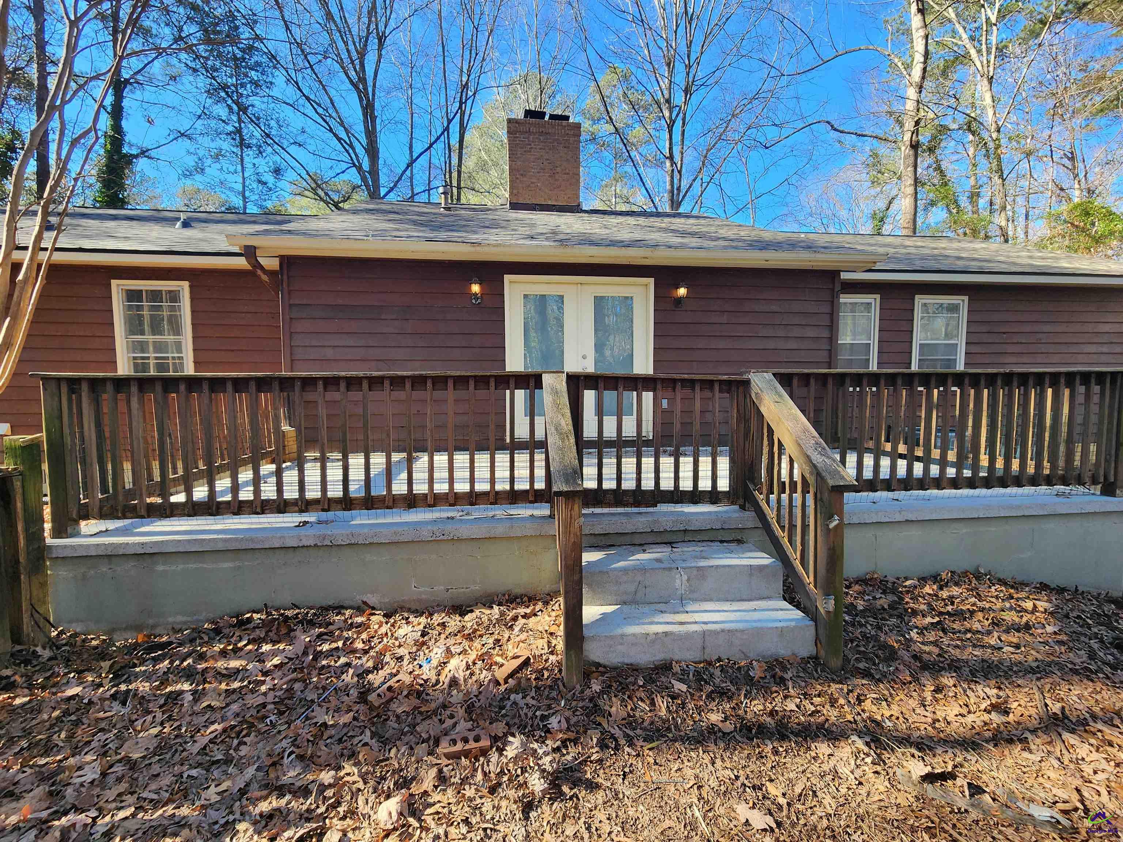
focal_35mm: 13
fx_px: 422
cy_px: 421
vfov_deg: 89.9
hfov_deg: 106.2
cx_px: 562
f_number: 2.2
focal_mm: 2.2
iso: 50
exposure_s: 1/225
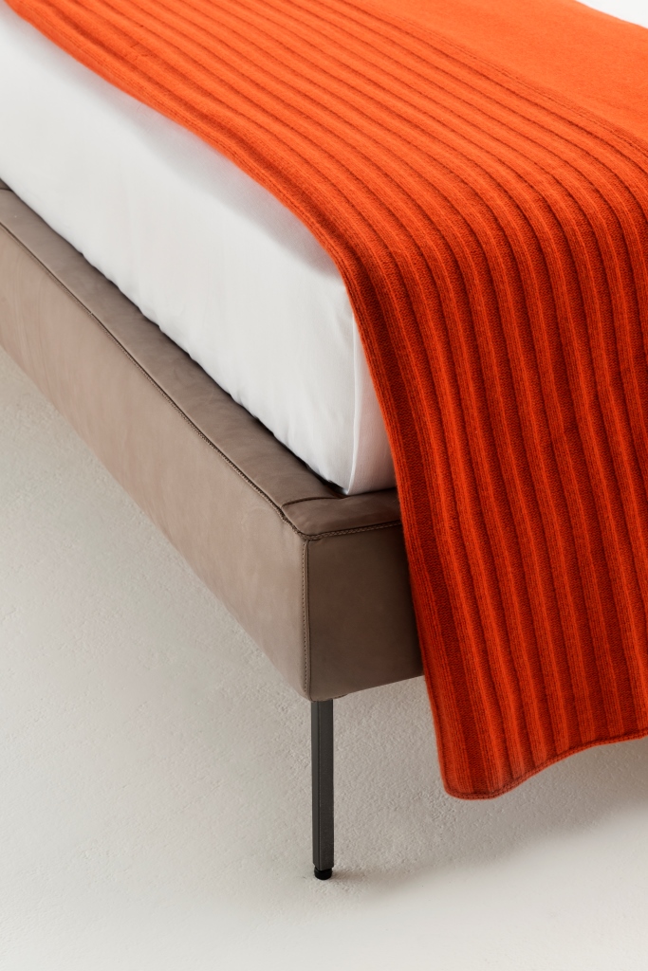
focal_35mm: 85
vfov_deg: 23.9
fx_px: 2294
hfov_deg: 16.1
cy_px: 486
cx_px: 324
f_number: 13
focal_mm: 85
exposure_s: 1.6
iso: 100
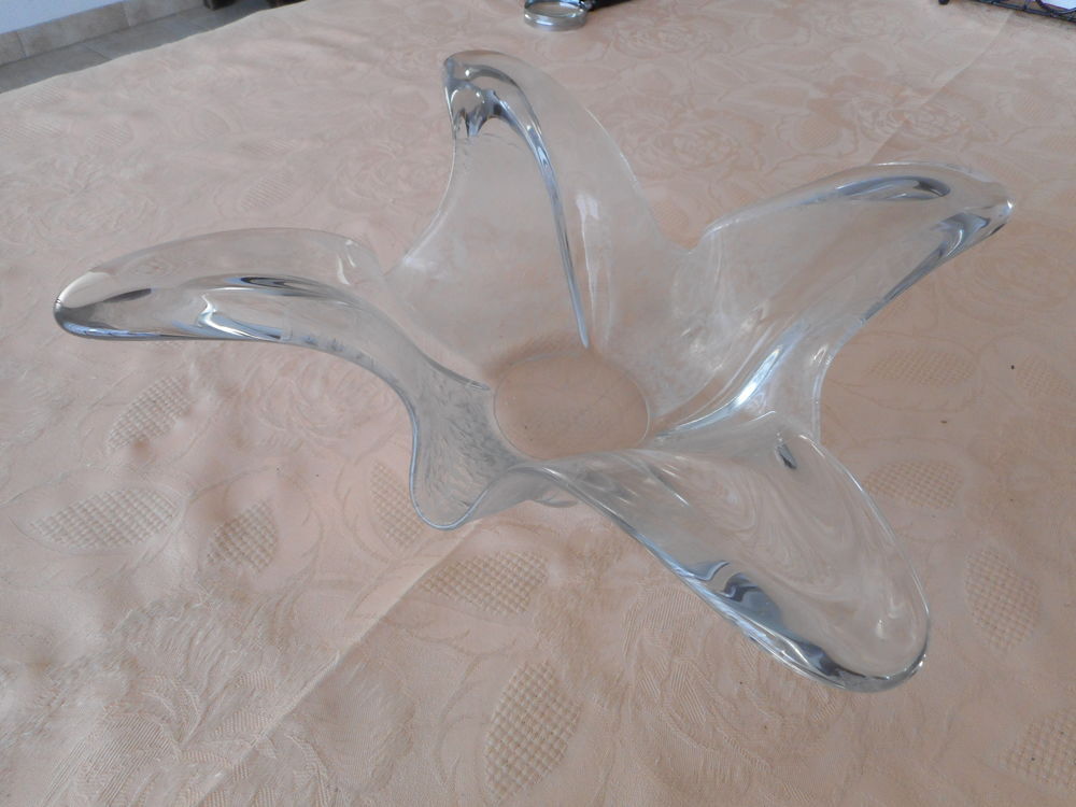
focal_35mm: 25
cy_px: 404
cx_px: 538
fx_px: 777
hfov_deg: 69.4
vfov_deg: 54.9
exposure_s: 1/30
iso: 160
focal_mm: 4.5
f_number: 3.7
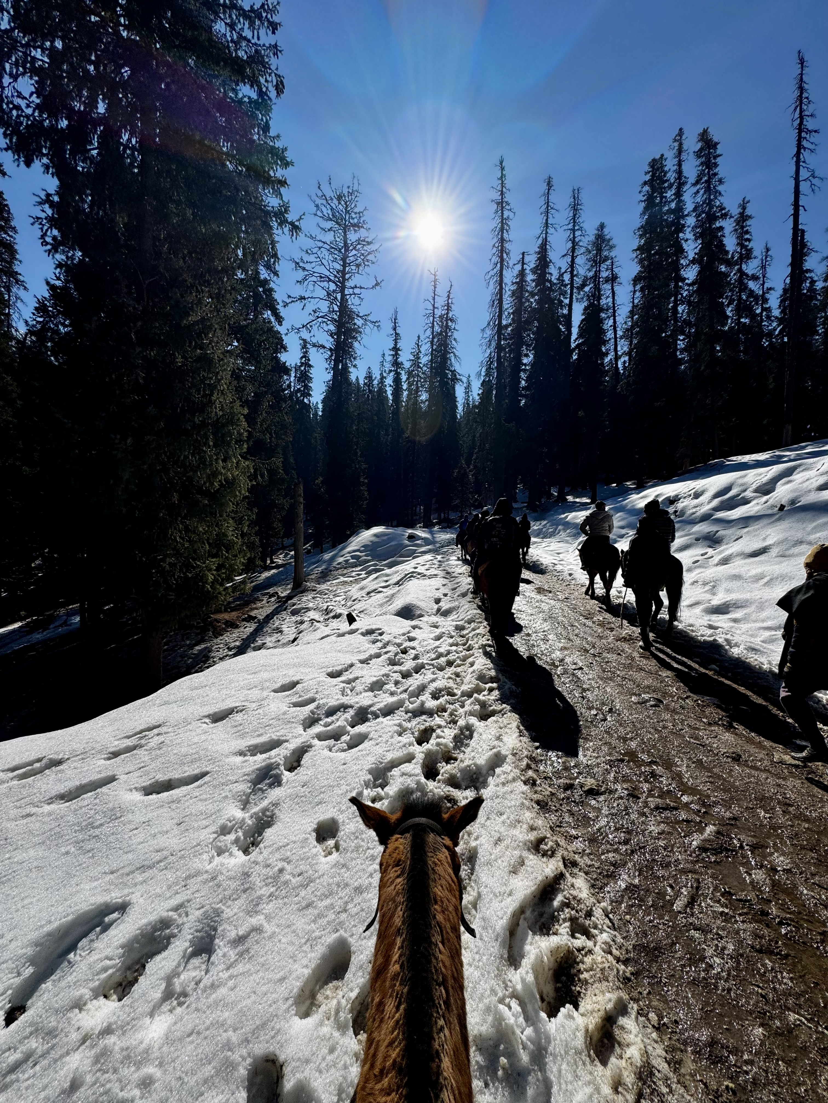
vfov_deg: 102.1
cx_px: 414
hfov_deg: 85.7
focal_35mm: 14
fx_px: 446
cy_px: 552
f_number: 2.2
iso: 32
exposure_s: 1/3906
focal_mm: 2.22
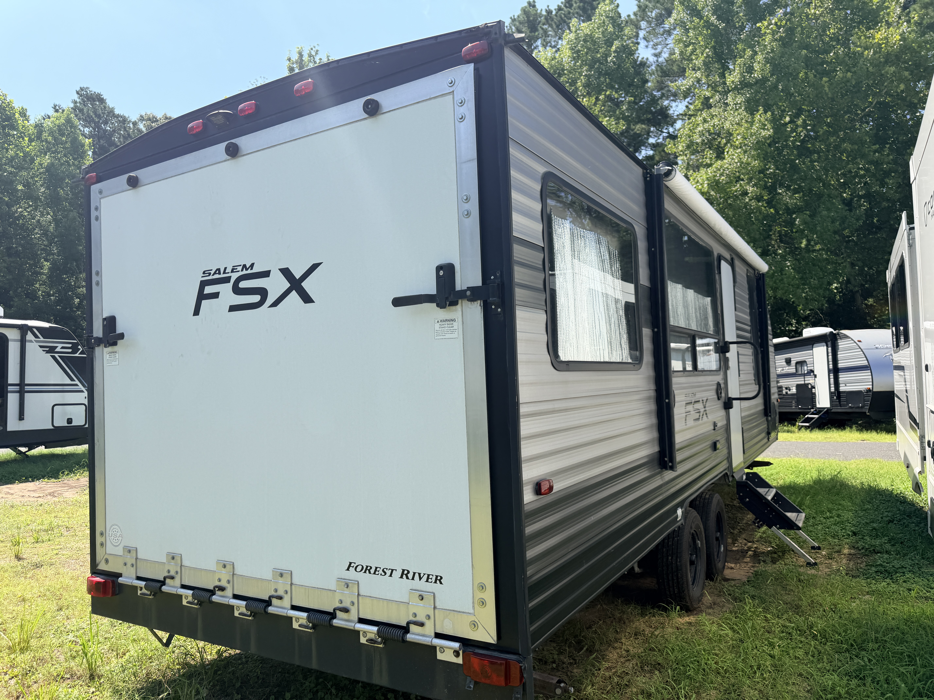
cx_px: 467
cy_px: 350
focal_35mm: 24
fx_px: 648
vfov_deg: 56.8
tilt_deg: +1.2
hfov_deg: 71.6
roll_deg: +3.9
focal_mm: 6.76
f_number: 1.78
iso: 80
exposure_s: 1/3425
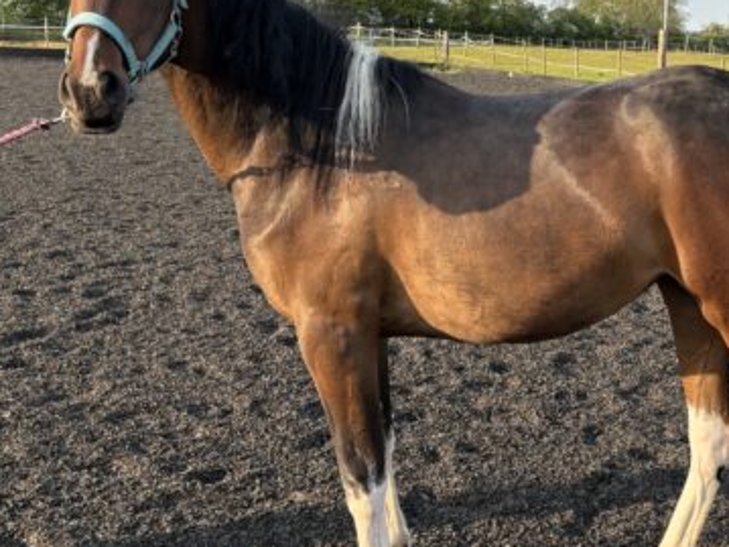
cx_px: 611
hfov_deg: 32.1
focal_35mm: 58
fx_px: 1221
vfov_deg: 25.2
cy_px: 209
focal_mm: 5.96
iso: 50
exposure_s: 1/1048
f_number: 1.6
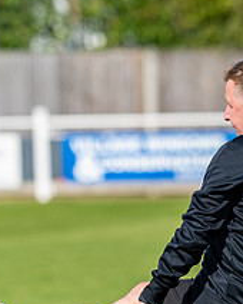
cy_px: 282
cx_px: 201
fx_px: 5620
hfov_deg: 2.5
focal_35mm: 626
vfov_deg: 3.1
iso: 50
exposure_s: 1/2000
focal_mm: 135
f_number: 2.2
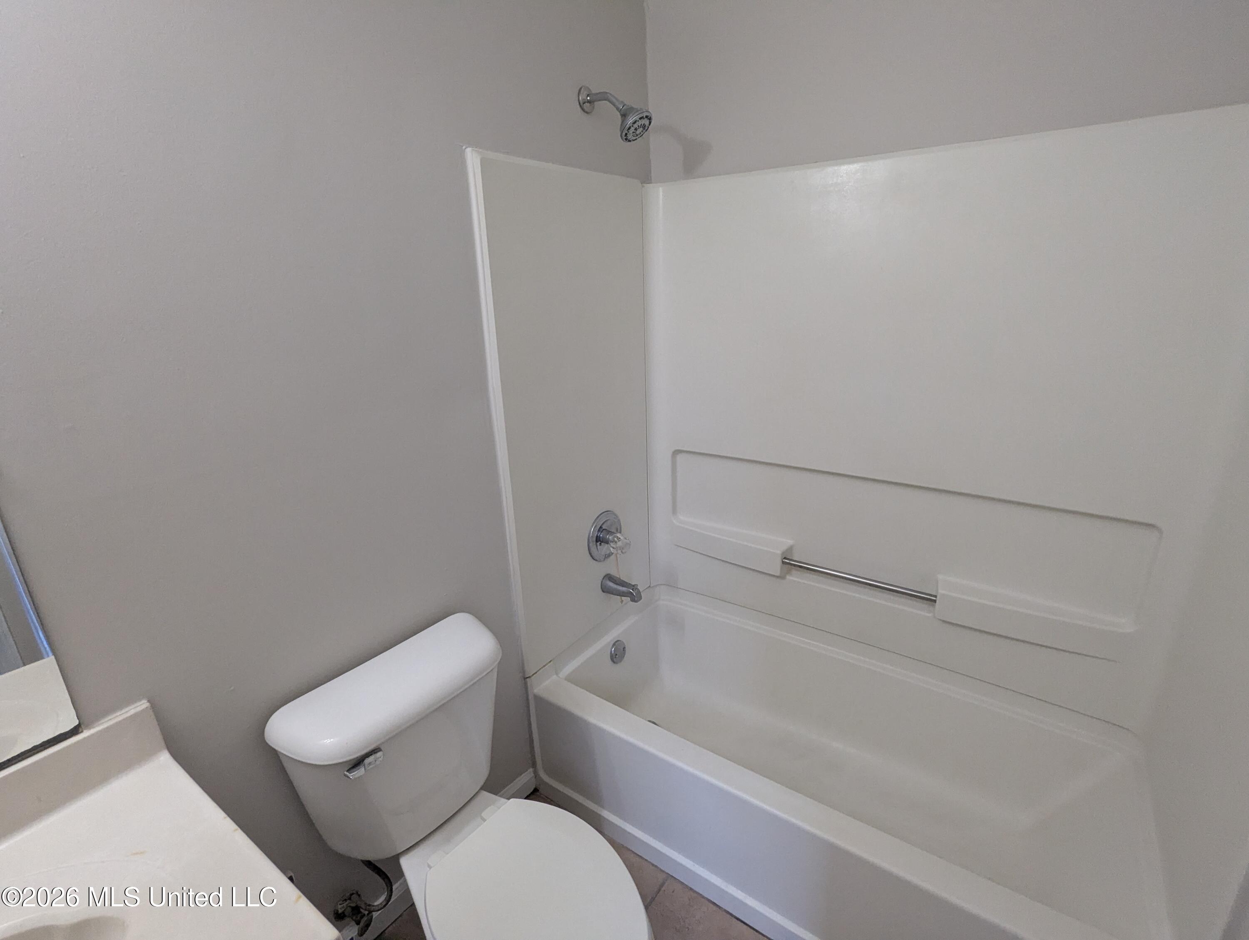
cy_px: 470
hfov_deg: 94.4
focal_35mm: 16
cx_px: 624
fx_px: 578
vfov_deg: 78.2
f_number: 2.2
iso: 519
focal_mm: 2.35
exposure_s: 1/186
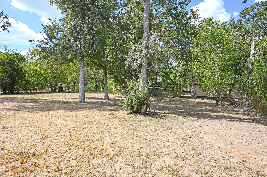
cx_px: 134
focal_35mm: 18
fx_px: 133
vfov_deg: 67.3
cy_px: 88
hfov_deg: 90.0
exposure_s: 1/160
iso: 64
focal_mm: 12
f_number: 6.3
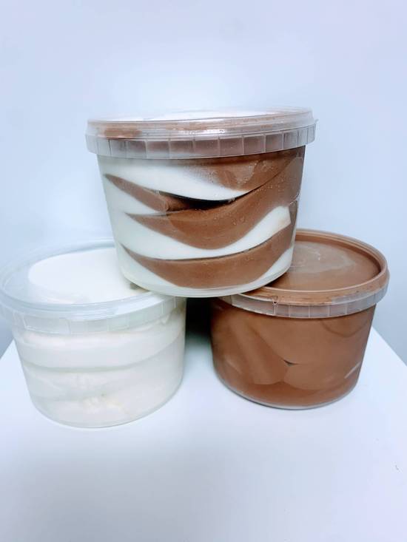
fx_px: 407
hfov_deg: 53.1
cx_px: 204
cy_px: 271
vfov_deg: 67.3
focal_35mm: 26
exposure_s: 1/120
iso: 80
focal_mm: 4.25
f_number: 1.8
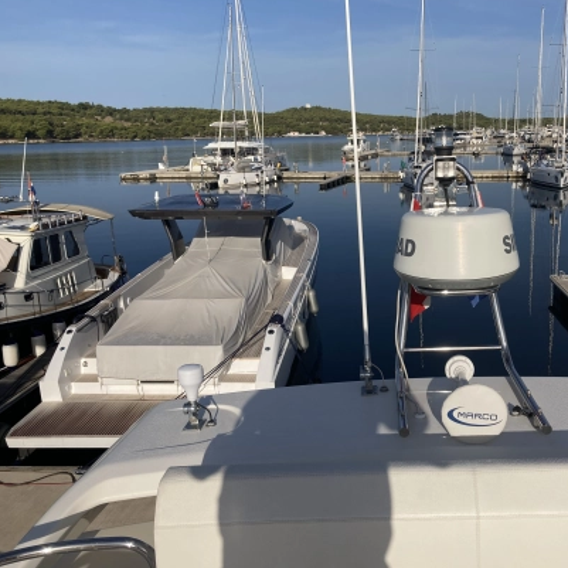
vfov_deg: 48.5
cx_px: 384
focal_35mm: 34
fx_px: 631
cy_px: 283
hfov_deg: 47.6
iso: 25
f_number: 1.8
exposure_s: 1/4808
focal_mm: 3.99
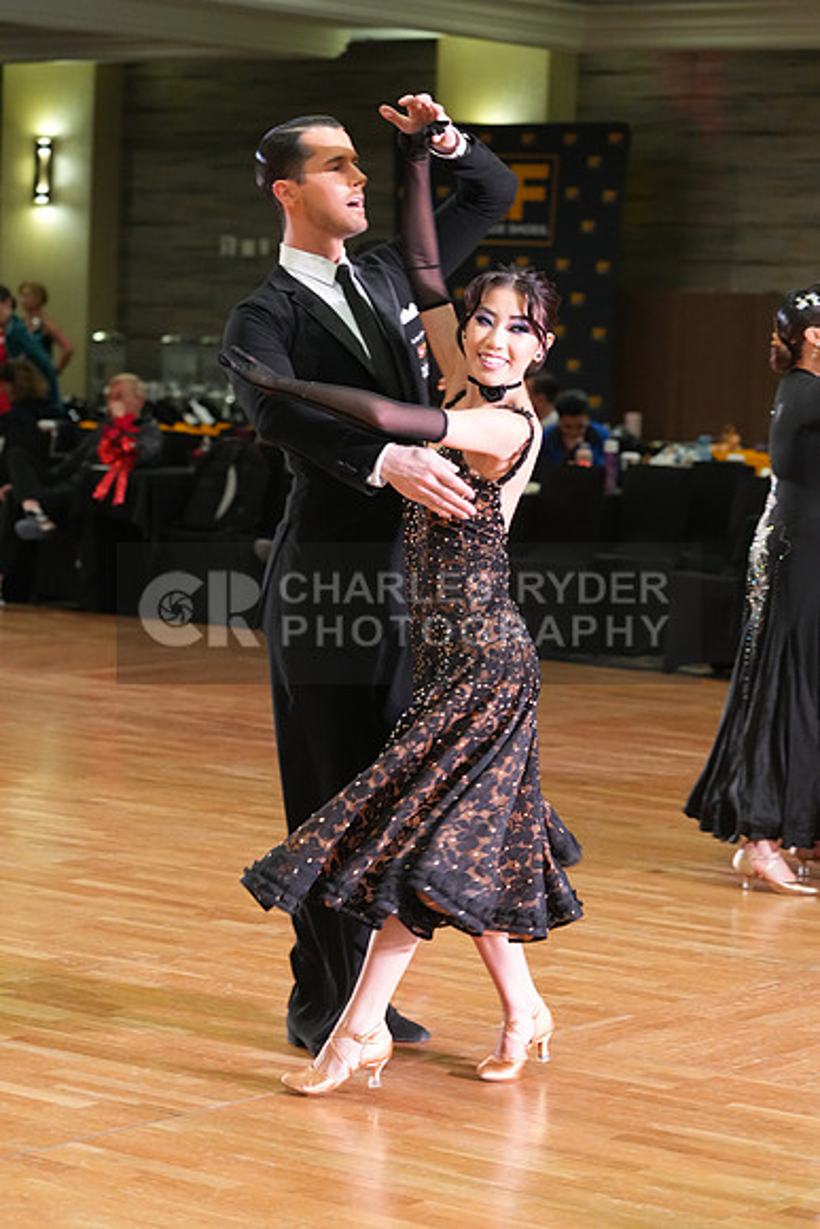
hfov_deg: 14.4
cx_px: 410
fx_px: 3244
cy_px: 614
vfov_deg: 21.5
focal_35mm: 95
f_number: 4
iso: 3200
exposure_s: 1/200
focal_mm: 95
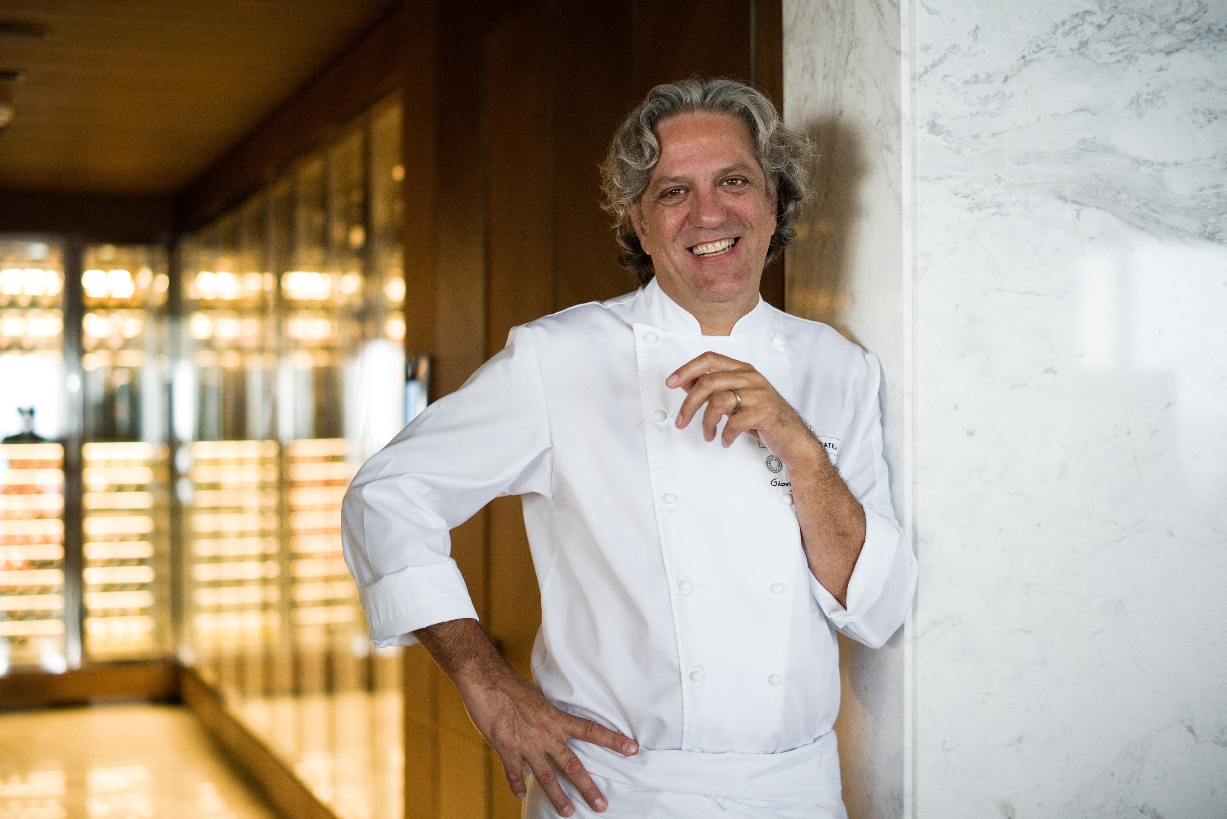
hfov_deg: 39.6
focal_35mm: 50
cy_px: 410
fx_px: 1705
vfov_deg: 27.0
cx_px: 614
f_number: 2
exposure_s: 1/200
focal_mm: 50
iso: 500
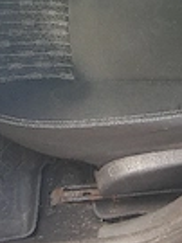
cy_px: -65
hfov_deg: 19.0
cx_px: 124
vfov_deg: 22.8
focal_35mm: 77
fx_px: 541
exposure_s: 1/50
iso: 49
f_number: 1.8
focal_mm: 3.95
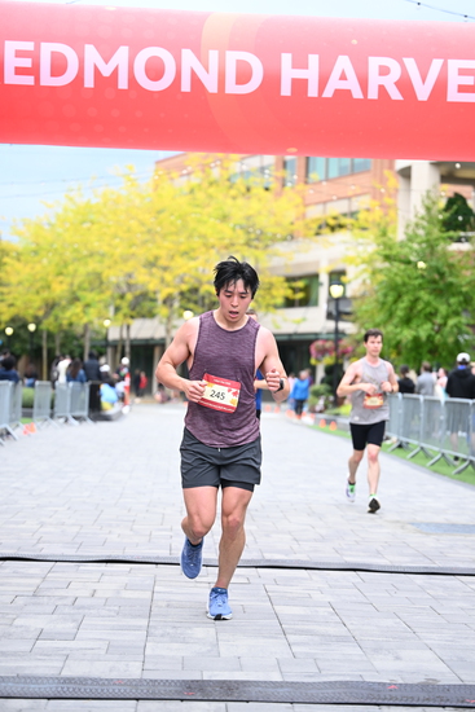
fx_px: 1562
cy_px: 356
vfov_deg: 25.7
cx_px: 238
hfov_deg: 17.3
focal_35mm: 79
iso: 800
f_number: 2.8
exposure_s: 1/1600
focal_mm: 79
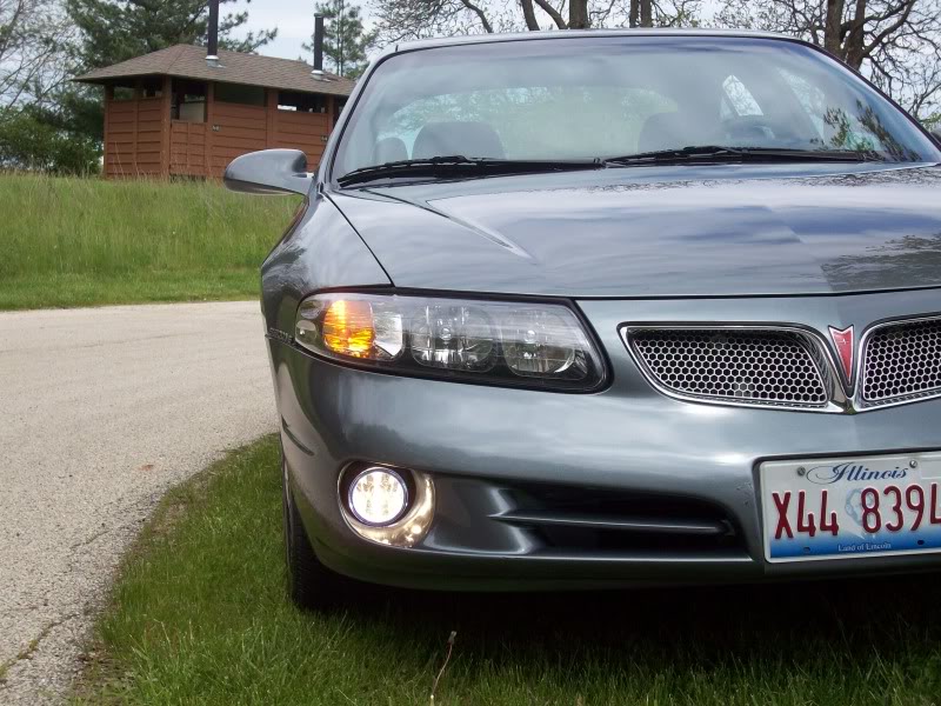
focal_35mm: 64
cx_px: 470
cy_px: 353
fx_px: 1740
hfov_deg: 30.3
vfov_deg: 22.9
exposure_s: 1/605
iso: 80
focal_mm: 10.7
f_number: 3.8
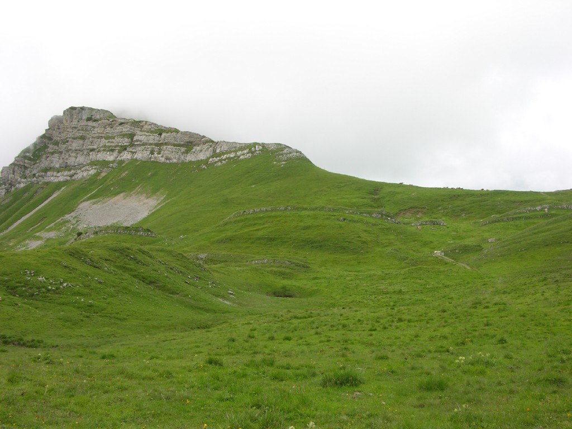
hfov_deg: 52.6
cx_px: 286
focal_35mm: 35
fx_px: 578
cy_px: 214
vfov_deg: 40.7
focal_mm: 8.9
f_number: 5
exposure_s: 1/151
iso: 50
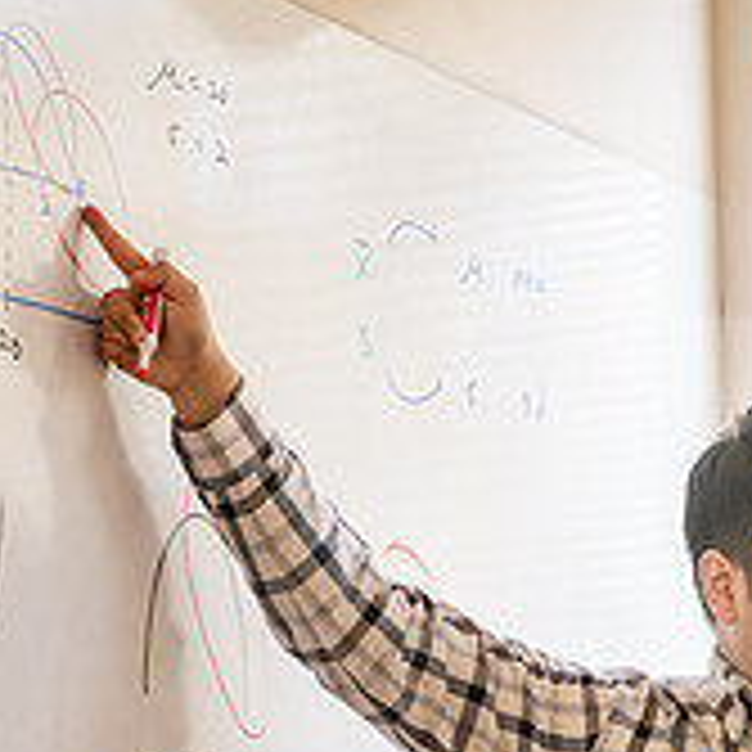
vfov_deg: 8.9
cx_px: 536
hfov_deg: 9.0
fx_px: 4793
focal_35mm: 195
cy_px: 862
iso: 1250
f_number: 3.2
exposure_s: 1/200
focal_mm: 66
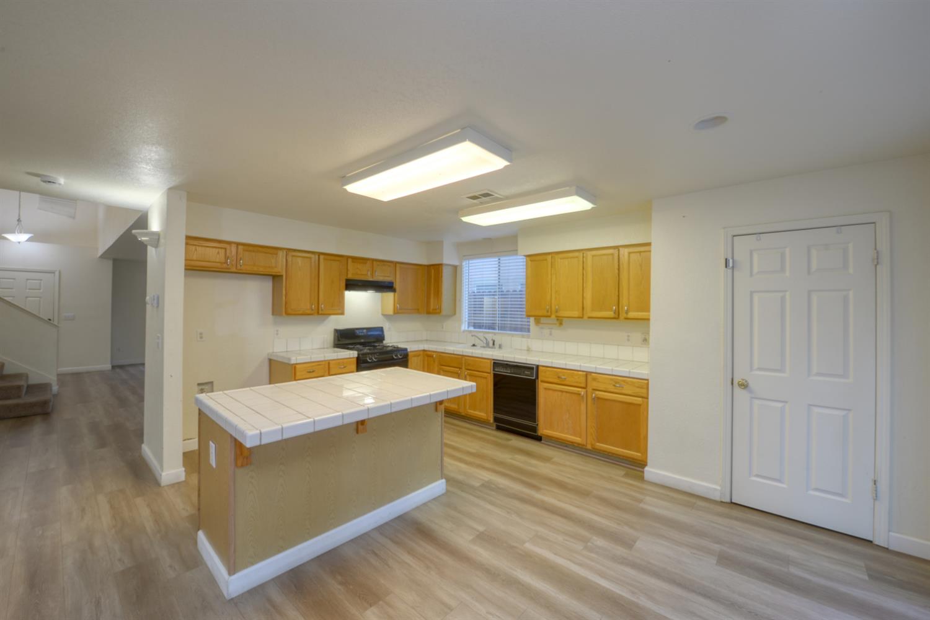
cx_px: 465
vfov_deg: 81.2
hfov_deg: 104.3
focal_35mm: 14
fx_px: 362
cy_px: 310
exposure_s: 1/2.5
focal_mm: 14
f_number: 10
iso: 400
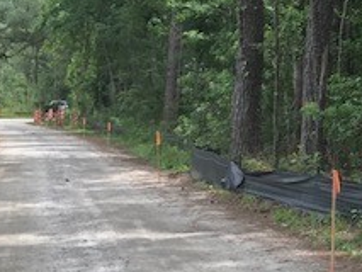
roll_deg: -1.3
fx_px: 879
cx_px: 498
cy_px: 94
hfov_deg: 20.7
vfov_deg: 17.5
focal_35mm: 84
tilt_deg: +1.9
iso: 20
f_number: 1.8
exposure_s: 1/456
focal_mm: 3.99
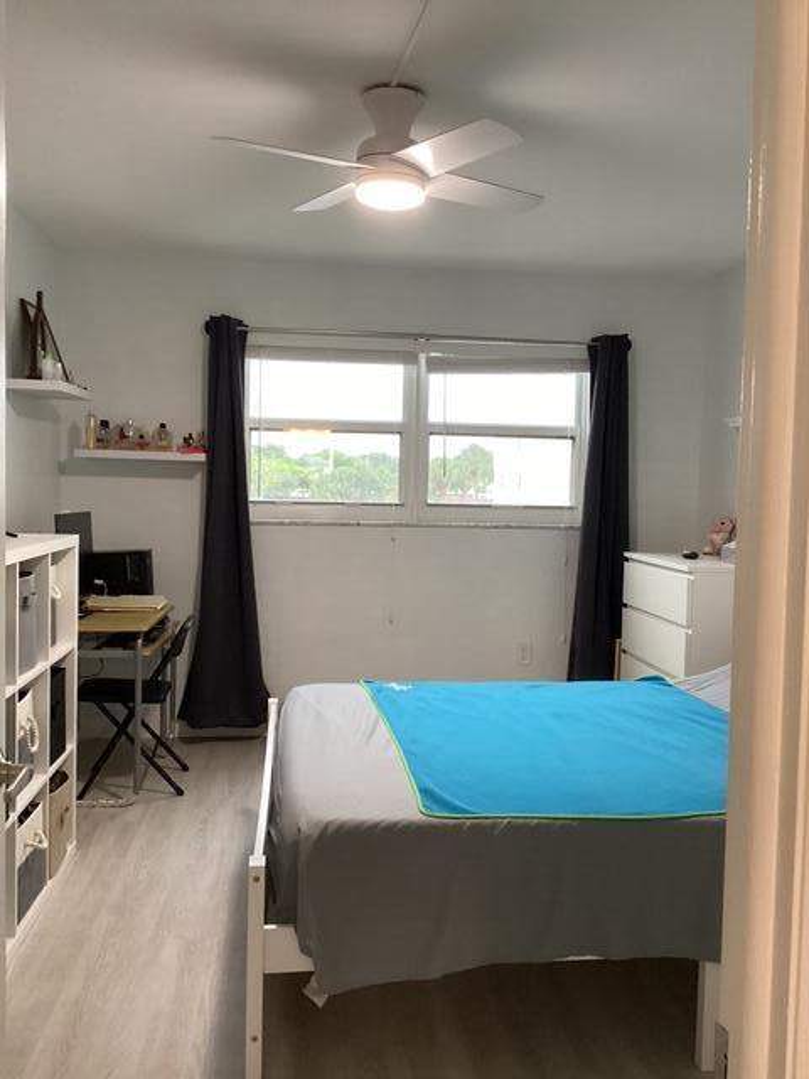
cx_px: 404
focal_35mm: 31
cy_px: 540
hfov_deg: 45.4
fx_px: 966
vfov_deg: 58.4
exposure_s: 1/60
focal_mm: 3.3
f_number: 2.4
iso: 320
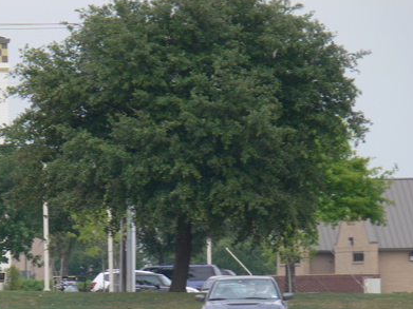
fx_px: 8194
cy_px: 251
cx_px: 86
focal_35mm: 687
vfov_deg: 2.2
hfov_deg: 2.9
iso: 80
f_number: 5.6
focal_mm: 88.8
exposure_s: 1/200
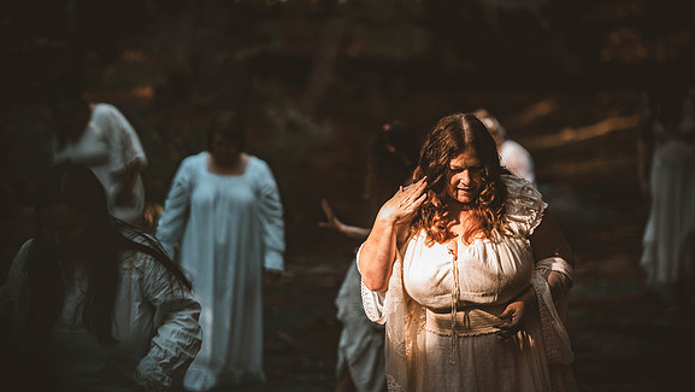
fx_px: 3300
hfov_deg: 12.0
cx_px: 348
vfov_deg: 6.8
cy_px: 207
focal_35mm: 179
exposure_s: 1/400
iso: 1000
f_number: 2.8
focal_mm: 170
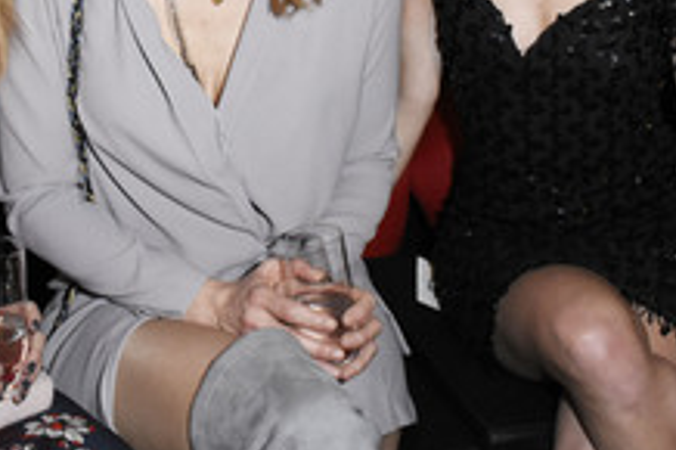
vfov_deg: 21.3
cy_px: 31
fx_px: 1163
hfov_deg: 32.2
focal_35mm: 62
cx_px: 240
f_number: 6.3
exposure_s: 1/60
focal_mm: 20
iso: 3200
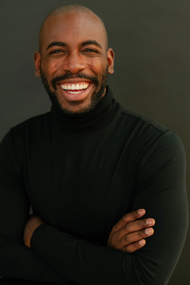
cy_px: 142
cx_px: 95
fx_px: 396
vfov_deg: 39.6
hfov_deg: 27.0
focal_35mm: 50
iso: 640
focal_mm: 50
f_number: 2.8
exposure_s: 1/500
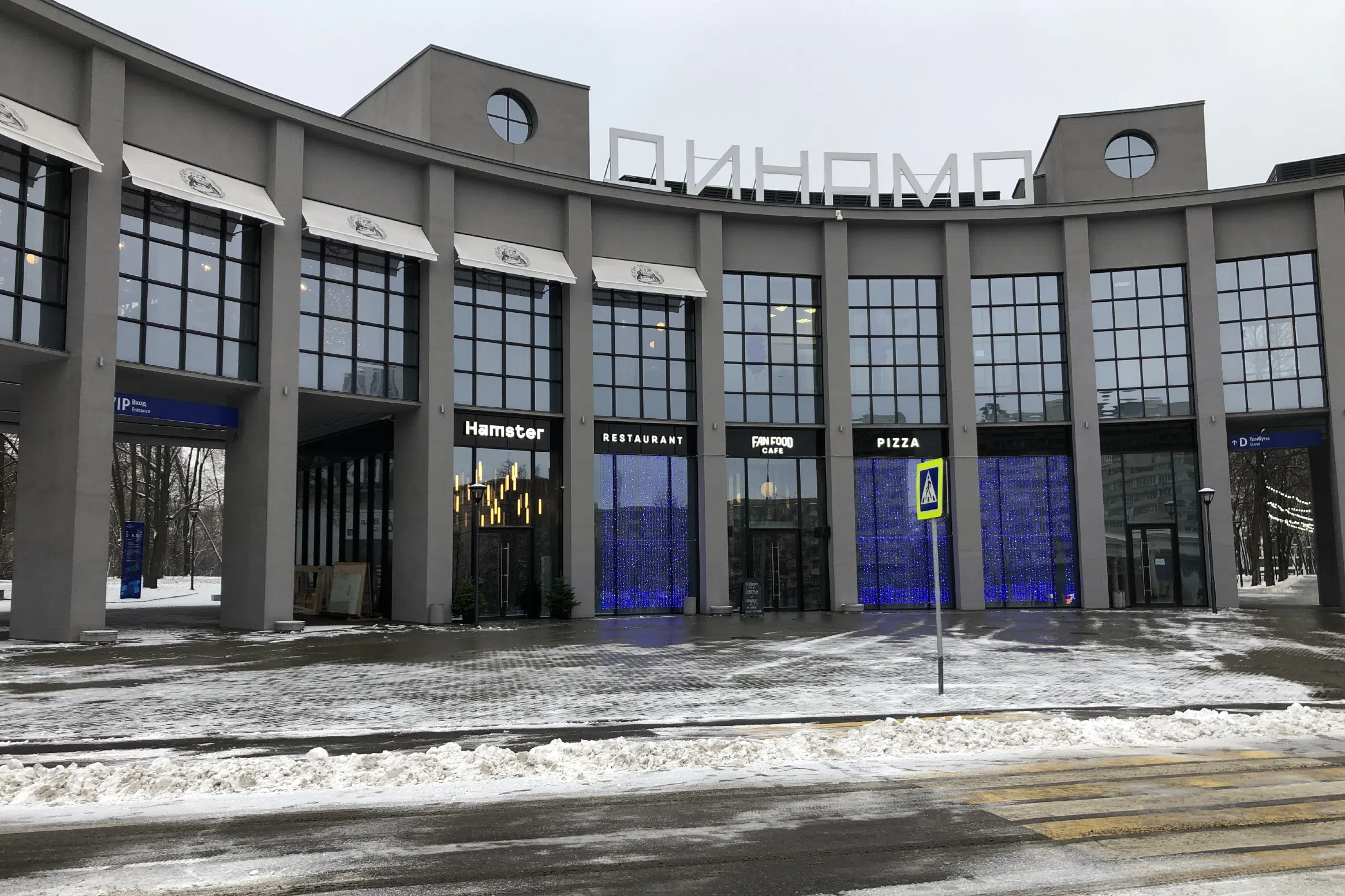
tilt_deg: +5.7
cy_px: 463
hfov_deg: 61.9
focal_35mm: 30
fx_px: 1121
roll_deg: +1.4
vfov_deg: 43.6
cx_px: 684
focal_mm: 4
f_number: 1.8
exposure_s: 1/117
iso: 20
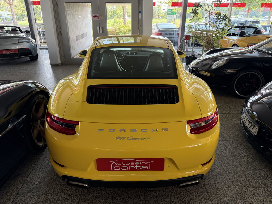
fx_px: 189
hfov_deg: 71.6
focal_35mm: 24
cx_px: 136
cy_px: 102
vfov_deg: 56.8
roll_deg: +0.0
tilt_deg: -23.9
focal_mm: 6.76
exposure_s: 1/139
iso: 200
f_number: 1.78
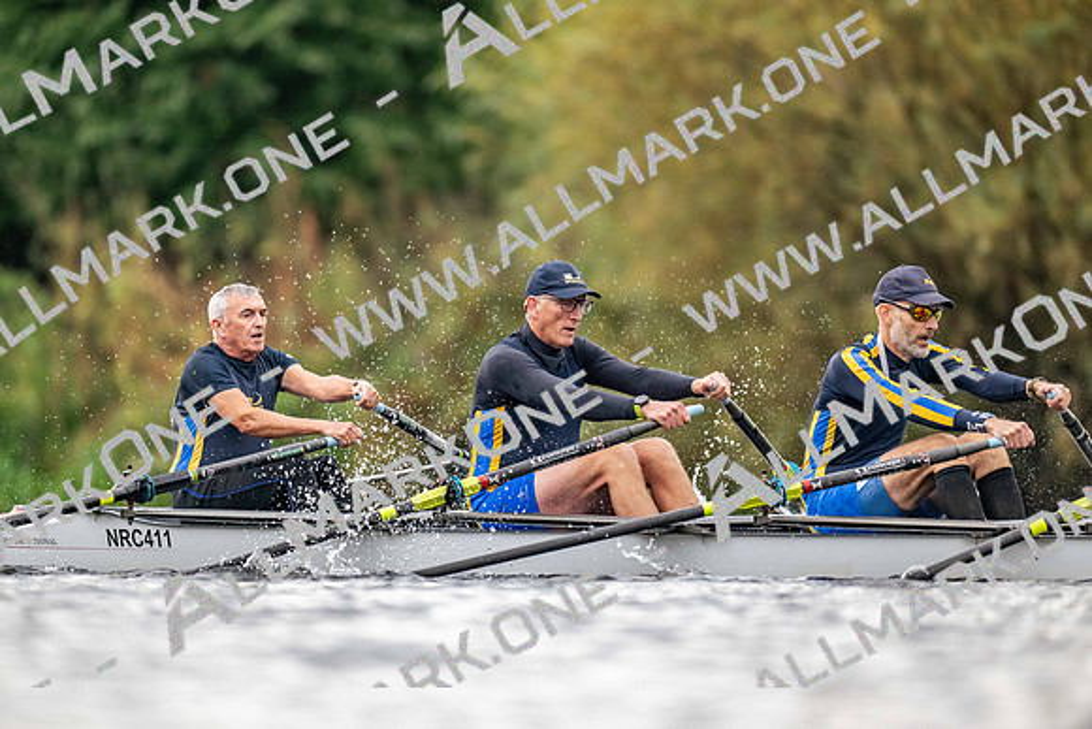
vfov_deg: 2.3
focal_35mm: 600
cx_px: 546
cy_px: 364
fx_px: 18203
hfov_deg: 3.4
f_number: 4
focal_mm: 600
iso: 3200
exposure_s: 1/2500
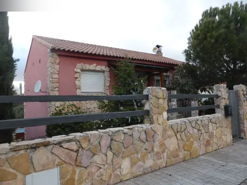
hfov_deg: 71.6
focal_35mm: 24
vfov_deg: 56.8
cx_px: 124
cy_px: 92
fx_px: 171
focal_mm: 4.3
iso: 100
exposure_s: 1/125
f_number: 3.3
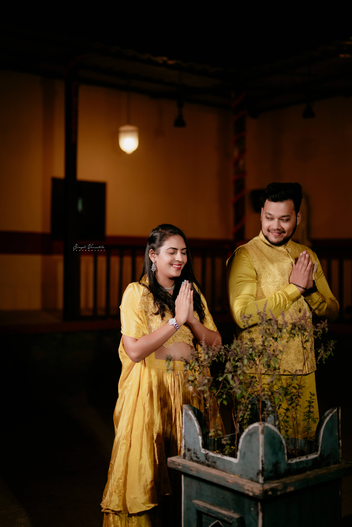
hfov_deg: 27.0
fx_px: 733
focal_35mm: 50
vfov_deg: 39.6
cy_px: 264
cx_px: 176
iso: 640
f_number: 1.6
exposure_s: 1/250
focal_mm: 50
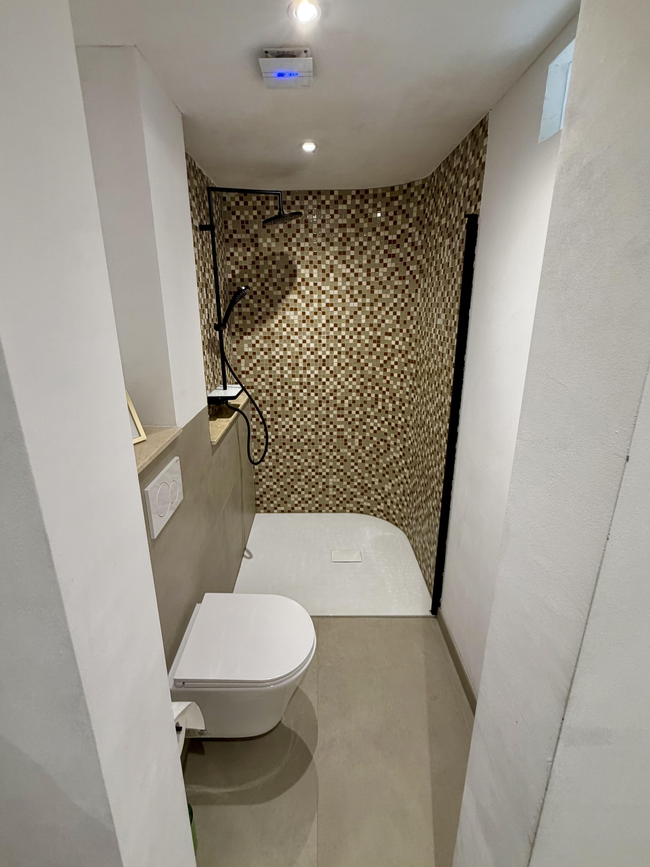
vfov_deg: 98.1
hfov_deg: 81.7
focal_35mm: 15
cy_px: 410
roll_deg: -0.2
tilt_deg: -16.1
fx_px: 376
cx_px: 315
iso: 200
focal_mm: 2.22
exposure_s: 1/50
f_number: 2.2
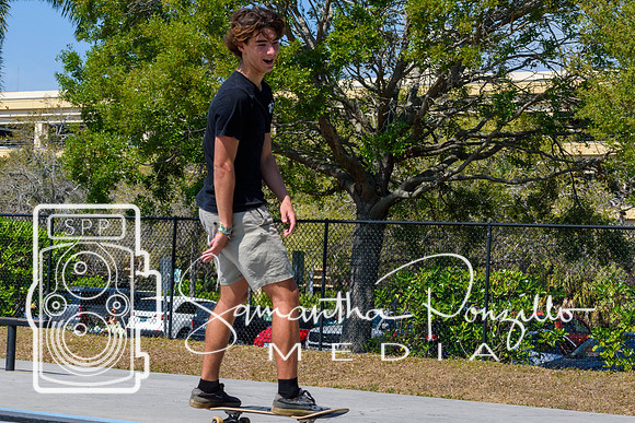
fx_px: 1852
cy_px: 212
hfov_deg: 19.5
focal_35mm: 105
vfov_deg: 13.0
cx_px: 318
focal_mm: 70
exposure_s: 1/1000
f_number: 8
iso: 200
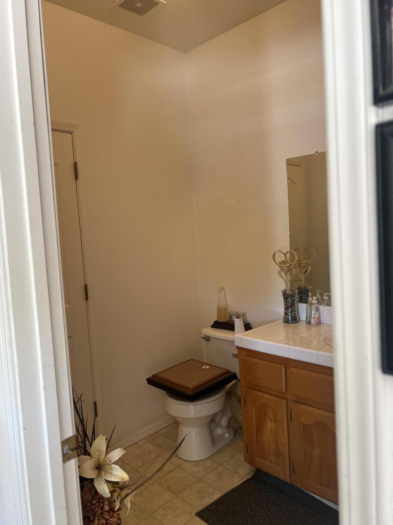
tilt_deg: -3.0
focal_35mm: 26
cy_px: 262
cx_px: 196
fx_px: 394
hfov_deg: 53.1
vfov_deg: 67.3
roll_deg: +3.8
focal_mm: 5.7
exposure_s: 1/120
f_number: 1.5
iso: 125
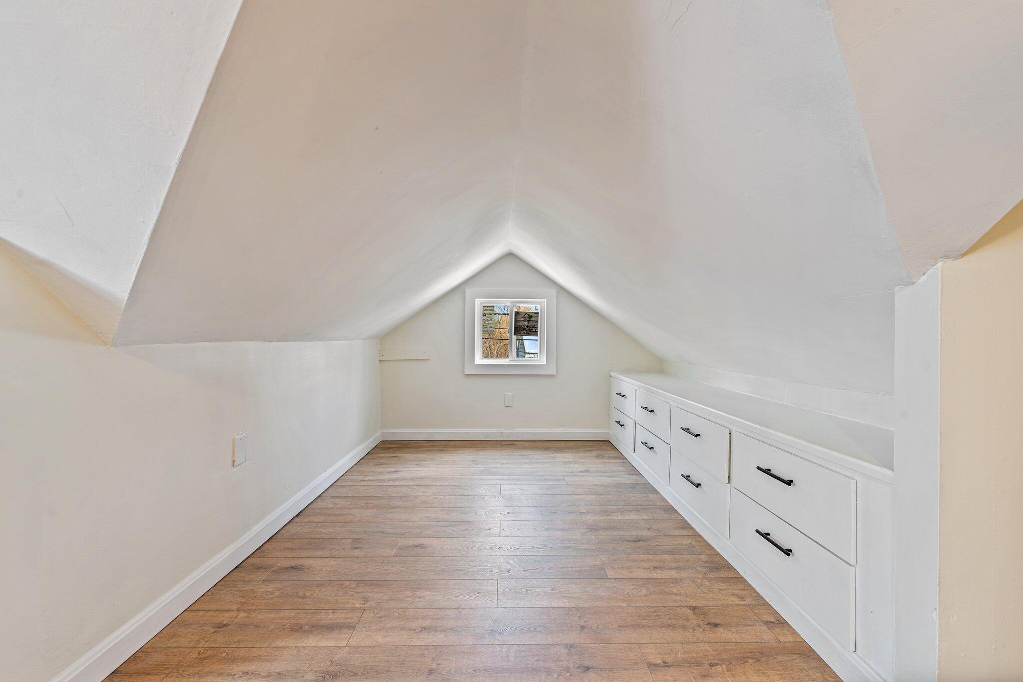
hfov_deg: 96.7
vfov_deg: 73.7
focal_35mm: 16
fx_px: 455
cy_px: 341
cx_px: 512
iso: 64
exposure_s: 2.5
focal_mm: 16
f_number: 9
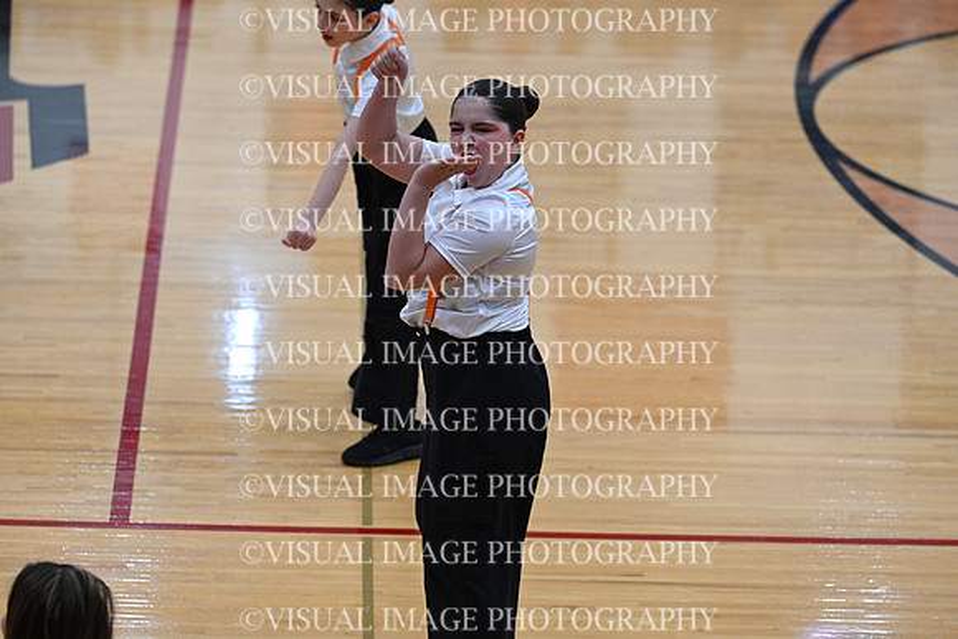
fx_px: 5323
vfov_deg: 6.9
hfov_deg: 10.3
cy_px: 320
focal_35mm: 200
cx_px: 479
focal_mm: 200
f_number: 4
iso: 4000
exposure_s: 1/400
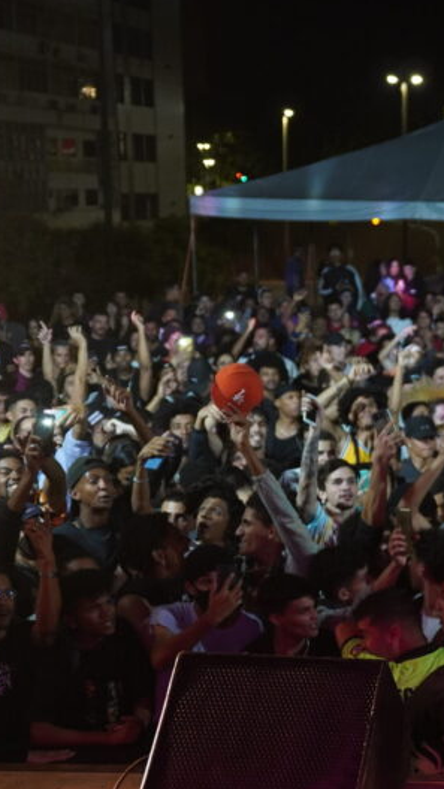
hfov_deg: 15.2
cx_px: 685
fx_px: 1529
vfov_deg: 28.9
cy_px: 429
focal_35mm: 73
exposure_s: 1/160
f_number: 1.8
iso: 800
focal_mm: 23
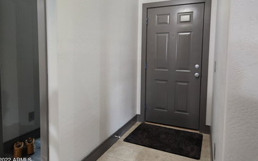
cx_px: 131
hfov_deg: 72.5
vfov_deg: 49.1
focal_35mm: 25
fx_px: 176
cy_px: 70
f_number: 1.8
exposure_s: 1/40
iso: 640
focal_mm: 5.4
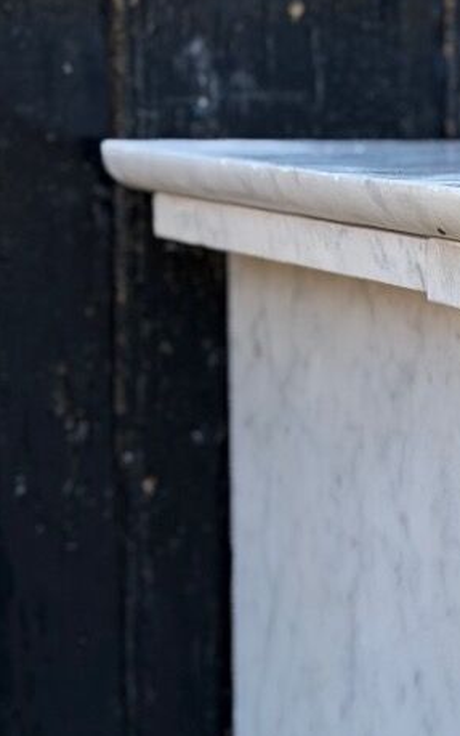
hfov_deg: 9.9
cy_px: 638
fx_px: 2587
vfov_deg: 16.0
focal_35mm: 129
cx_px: 671
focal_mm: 6.76
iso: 64
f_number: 1.78
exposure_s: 1/442
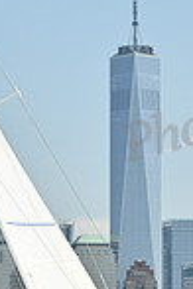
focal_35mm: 277
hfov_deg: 5.0
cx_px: 23
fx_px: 2227
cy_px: 423
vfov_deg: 7.3
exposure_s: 1/1250
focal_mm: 70
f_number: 8
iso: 320
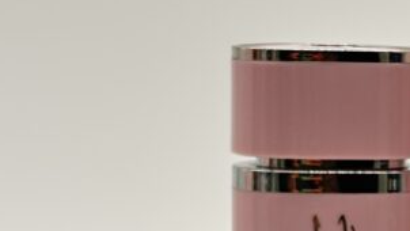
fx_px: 2088
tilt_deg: -8.1
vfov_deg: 6.3
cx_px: 451
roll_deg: +0.2
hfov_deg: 11.1
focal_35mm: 192
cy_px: 330
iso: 50
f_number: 1.6
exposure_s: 1/288
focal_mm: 5.96
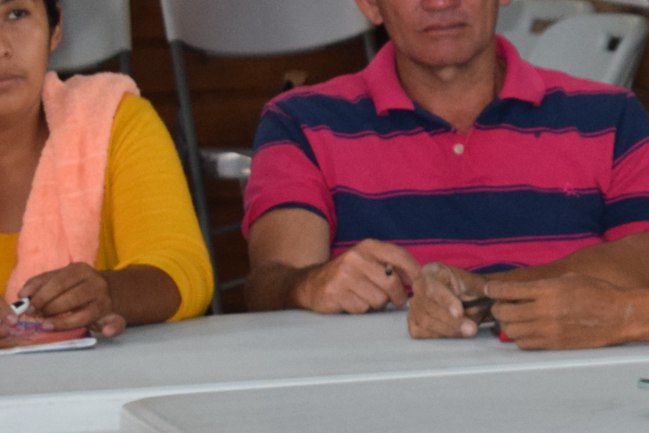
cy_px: -169
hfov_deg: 5.8
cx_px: 1546
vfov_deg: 4.0
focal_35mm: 345
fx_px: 6220
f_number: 5.3
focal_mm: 48
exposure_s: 1/80
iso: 800
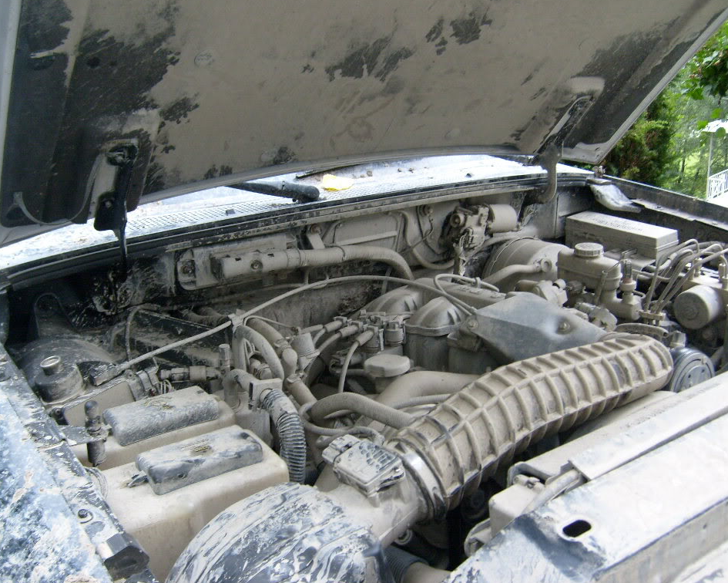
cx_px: 336
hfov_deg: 49.0
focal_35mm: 37
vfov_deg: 40.1
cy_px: 291
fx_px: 797
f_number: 2.8
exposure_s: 1/60
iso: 80
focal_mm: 5.8
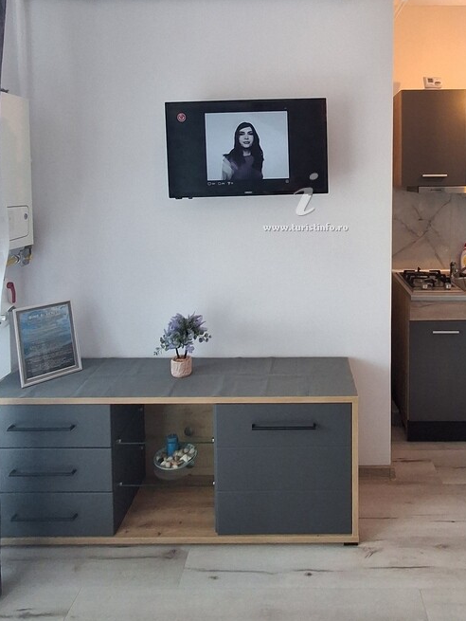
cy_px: 192
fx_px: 448
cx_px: 297
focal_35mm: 25
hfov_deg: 54.2
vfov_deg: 66.9
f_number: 2.2
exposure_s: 1/50
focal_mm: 1.64
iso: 125
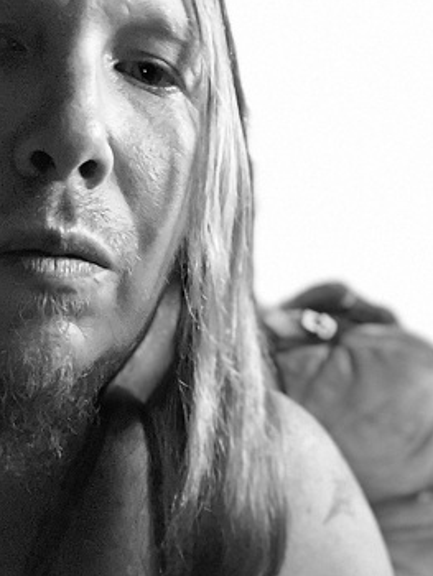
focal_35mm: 60
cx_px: 39
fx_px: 999
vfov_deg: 31.9
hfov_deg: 23.7
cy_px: 184
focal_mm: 2.71
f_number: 2.2
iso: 2000
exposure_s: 1/15
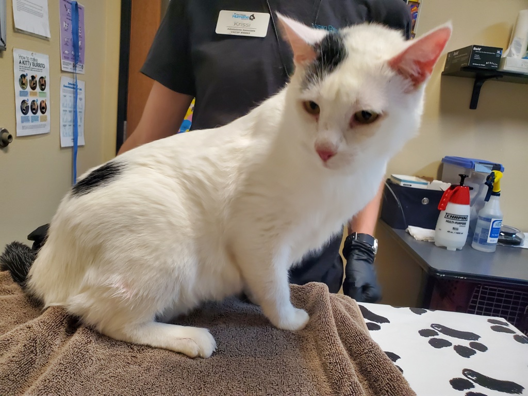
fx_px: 397
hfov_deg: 67.3
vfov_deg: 53.1
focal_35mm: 26
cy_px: 198
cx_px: 264
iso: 500
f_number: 2.4
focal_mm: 4.3
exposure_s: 1/60
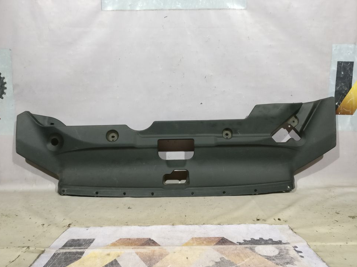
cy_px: 132
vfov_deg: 48.2
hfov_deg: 61.7
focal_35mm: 29
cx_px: 174
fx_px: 299
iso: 400
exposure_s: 1/20
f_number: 2
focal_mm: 4.26
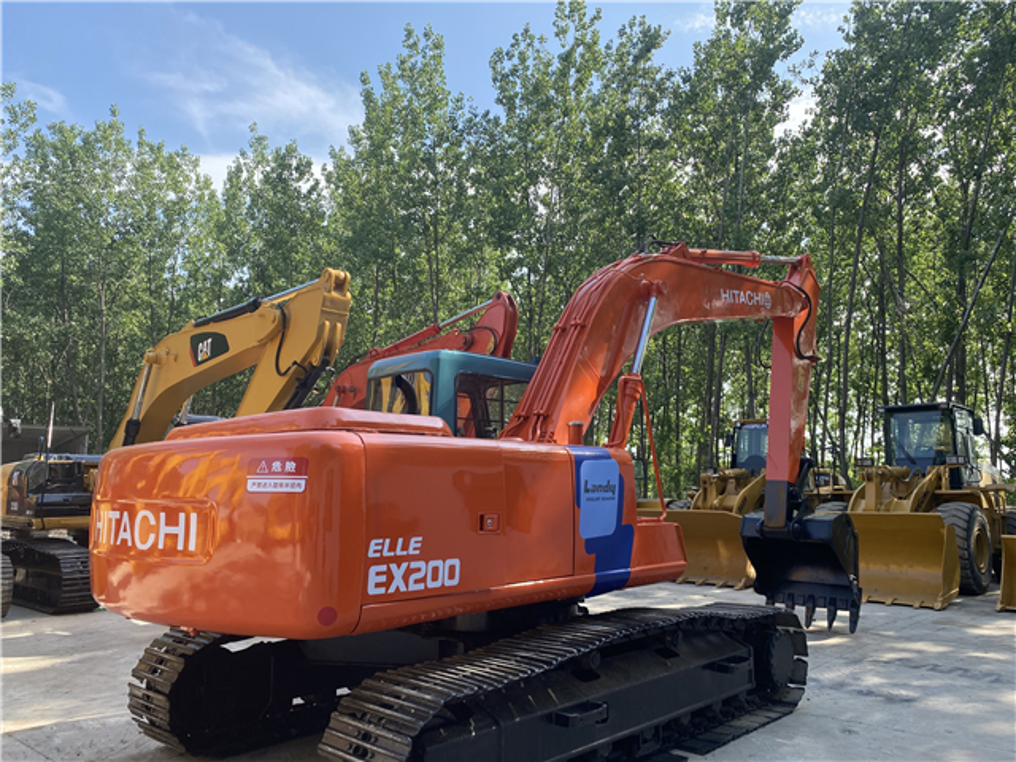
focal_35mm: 26
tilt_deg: +7.9
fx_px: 763
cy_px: 381
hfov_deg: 67.3
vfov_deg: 53.1
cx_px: 508
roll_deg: -0.8
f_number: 1.8
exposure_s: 1/912
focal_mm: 4.25
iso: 32
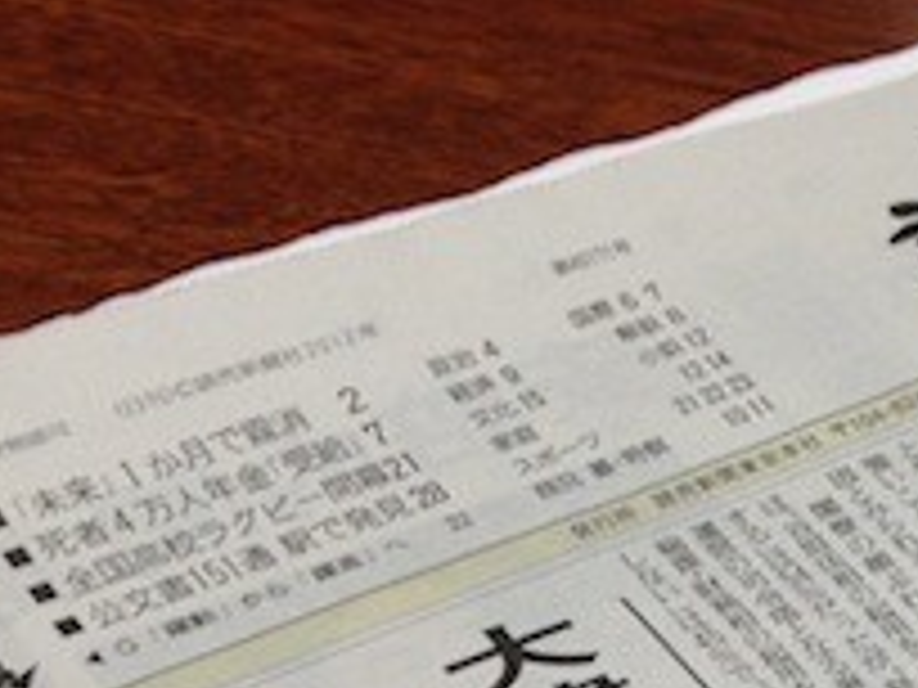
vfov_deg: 10.4
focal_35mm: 137
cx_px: 842
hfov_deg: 14.2
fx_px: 3633
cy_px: 1111
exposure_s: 1/20
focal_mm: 4.28
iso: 50
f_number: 2.4
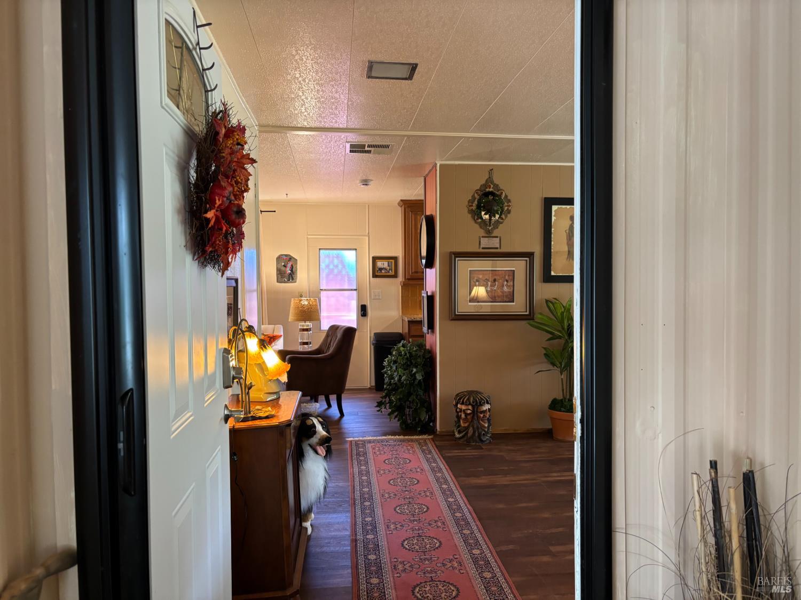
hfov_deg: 67.3
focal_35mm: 26
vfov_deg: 53.1
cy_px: 300
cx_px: 400
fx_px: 602
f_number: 1.6
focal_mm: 5.96
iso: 250
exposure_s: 1/60
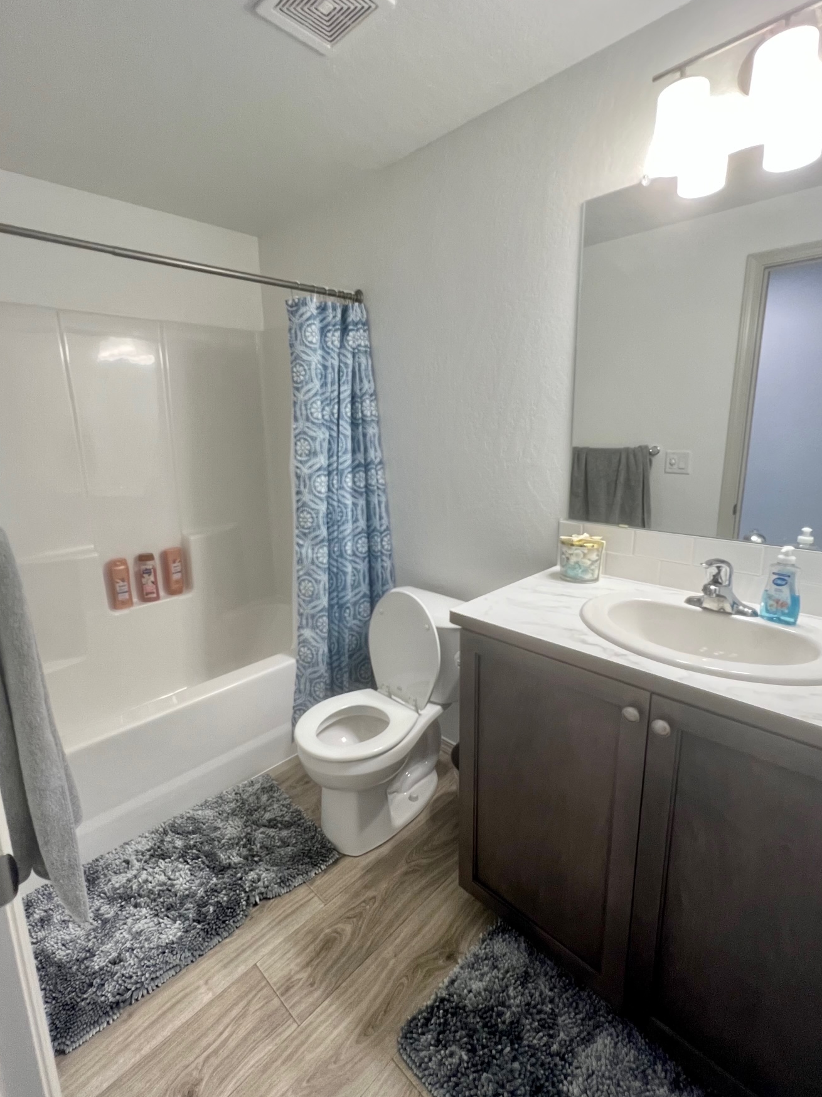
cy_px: 534
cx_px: 385
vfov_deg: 98.2
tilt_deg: -11.7
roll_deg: +1.6
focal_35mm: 15
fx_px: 475
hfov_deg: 81.6
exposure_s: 1/120
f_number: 1.8
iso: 250
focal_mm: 1.57
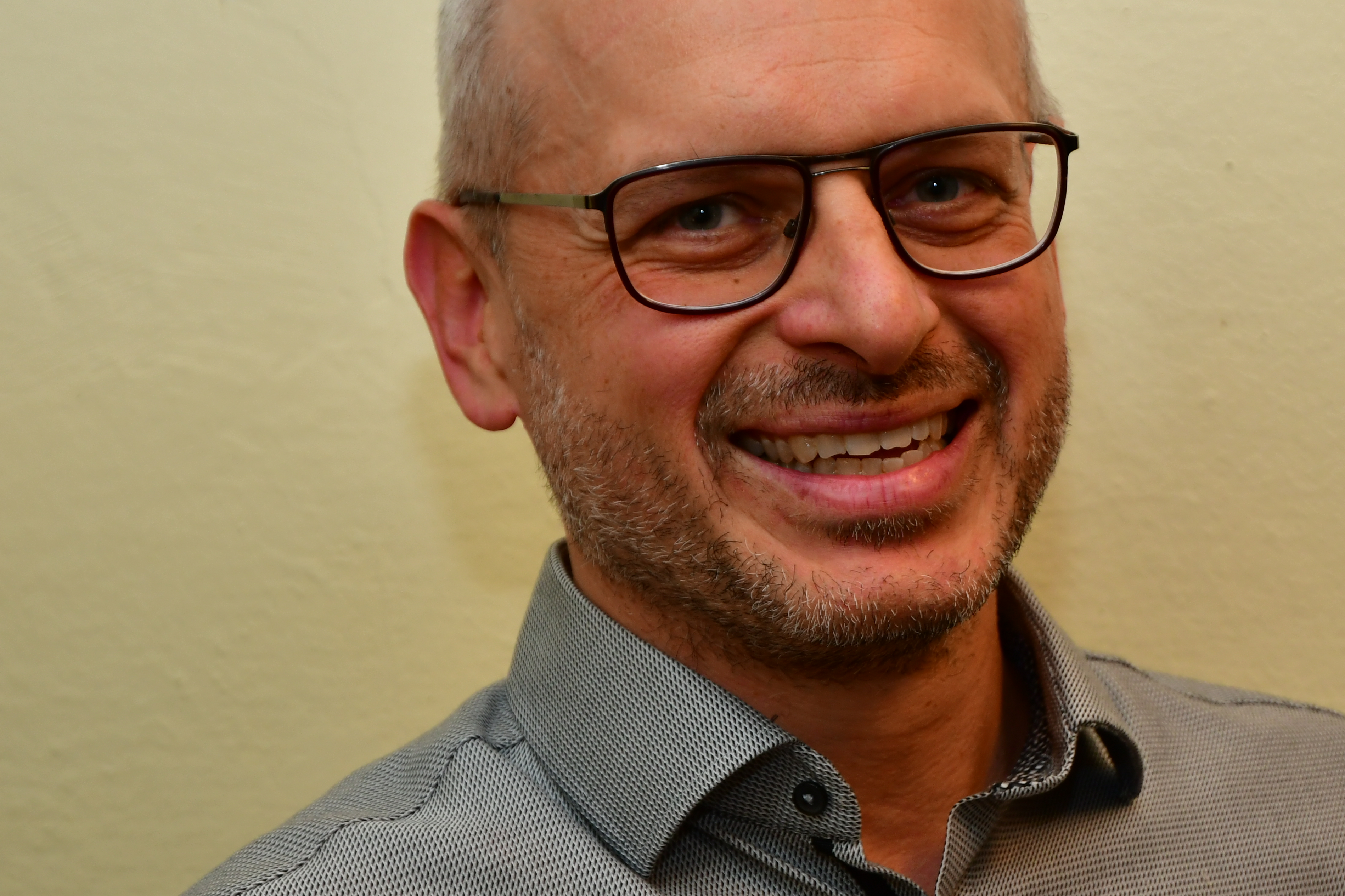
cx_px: 868
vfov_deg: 12.5
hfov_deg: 18.5
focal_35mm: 110
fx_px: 4110
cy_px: 423
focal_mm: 50
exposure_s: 1/60
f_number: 6.3
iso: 500
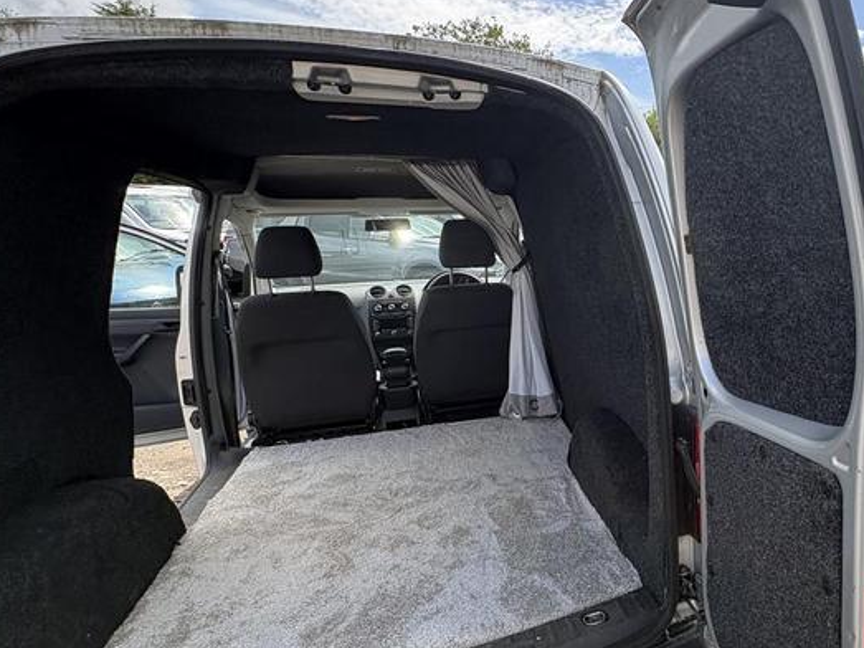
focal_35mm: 24
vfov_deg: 56.8
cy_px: 334
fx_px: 599
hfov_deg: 67.3
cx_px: 643
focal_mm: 2.22
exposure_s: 1/428
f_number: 2.2
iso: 64
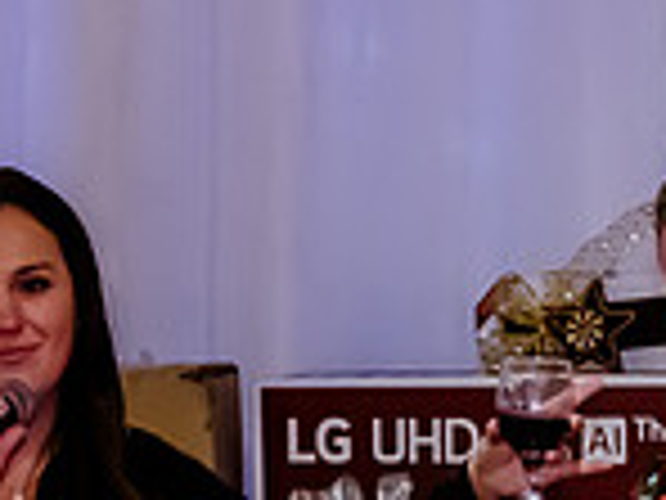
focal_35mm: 197
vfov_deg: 7.5
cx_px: 290
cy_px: 282
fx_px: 3790
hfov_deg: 10.0
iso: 5000
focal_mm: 36
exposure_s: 1/200
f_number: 2.8
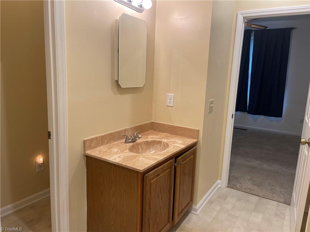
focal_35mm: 26
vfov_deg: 53.1
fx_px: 233
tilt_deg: -10.9
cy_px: 116
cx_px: 155
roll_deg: -2.1
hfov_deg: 67.3
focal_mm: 5.1
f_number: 1.6
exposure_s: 1/60
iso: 64
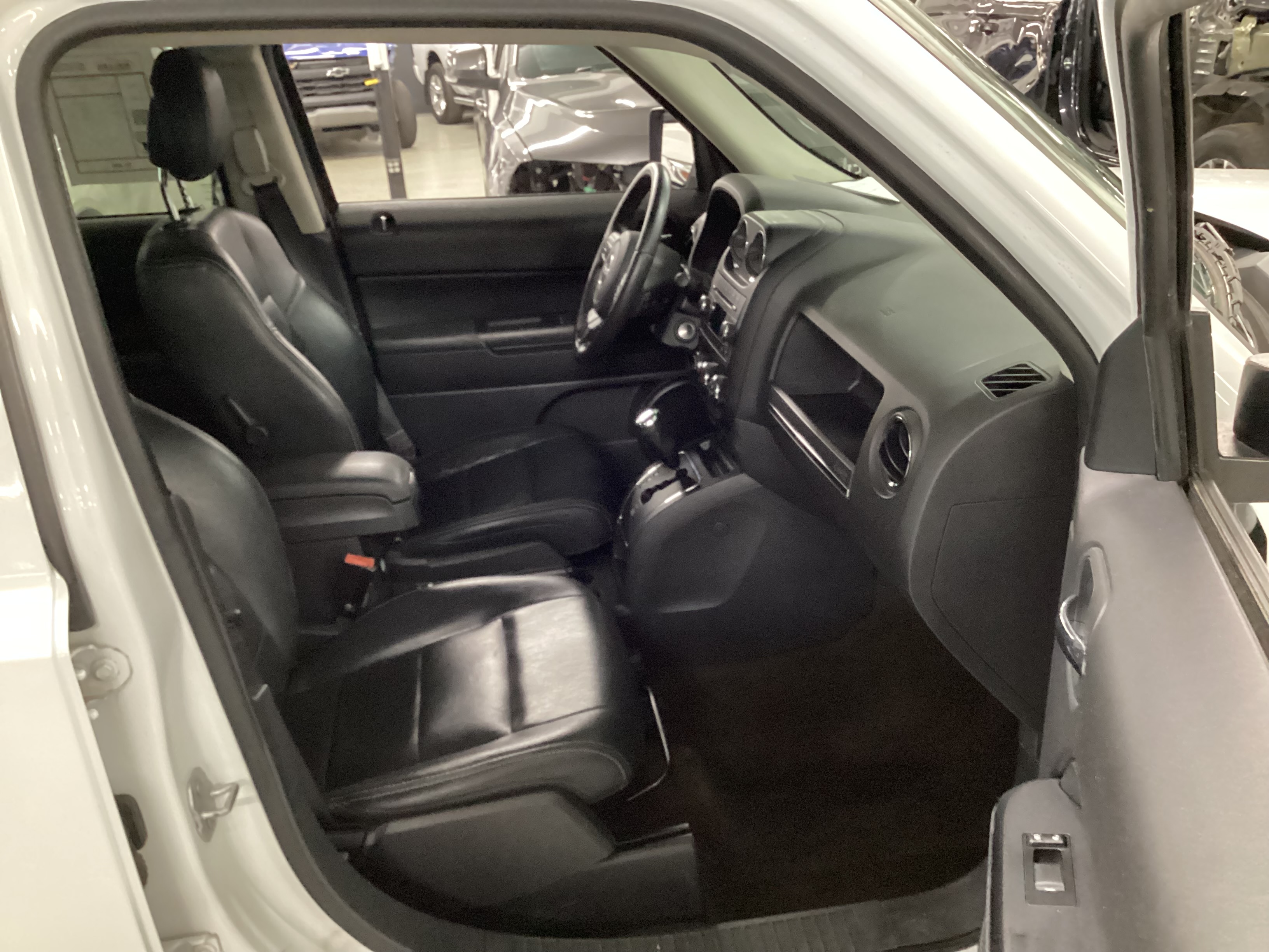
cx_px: 634
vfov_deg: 45.4
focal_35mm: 31
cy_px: 476
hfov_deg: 58.4
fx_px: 1136
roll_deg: +4.3
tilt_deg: -23.9
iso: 800
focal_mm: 3.3
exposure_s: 1/25
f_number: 2.4
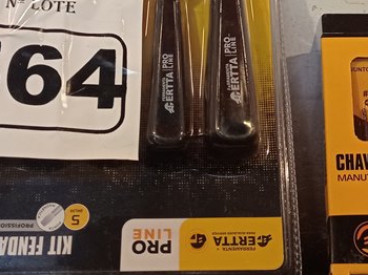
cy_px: -103
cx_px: 249
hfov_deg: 23.7
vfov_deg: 16.7
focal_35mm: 82
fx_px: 871
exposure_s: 1/133
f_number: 1.79
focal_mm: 4.7
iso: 103
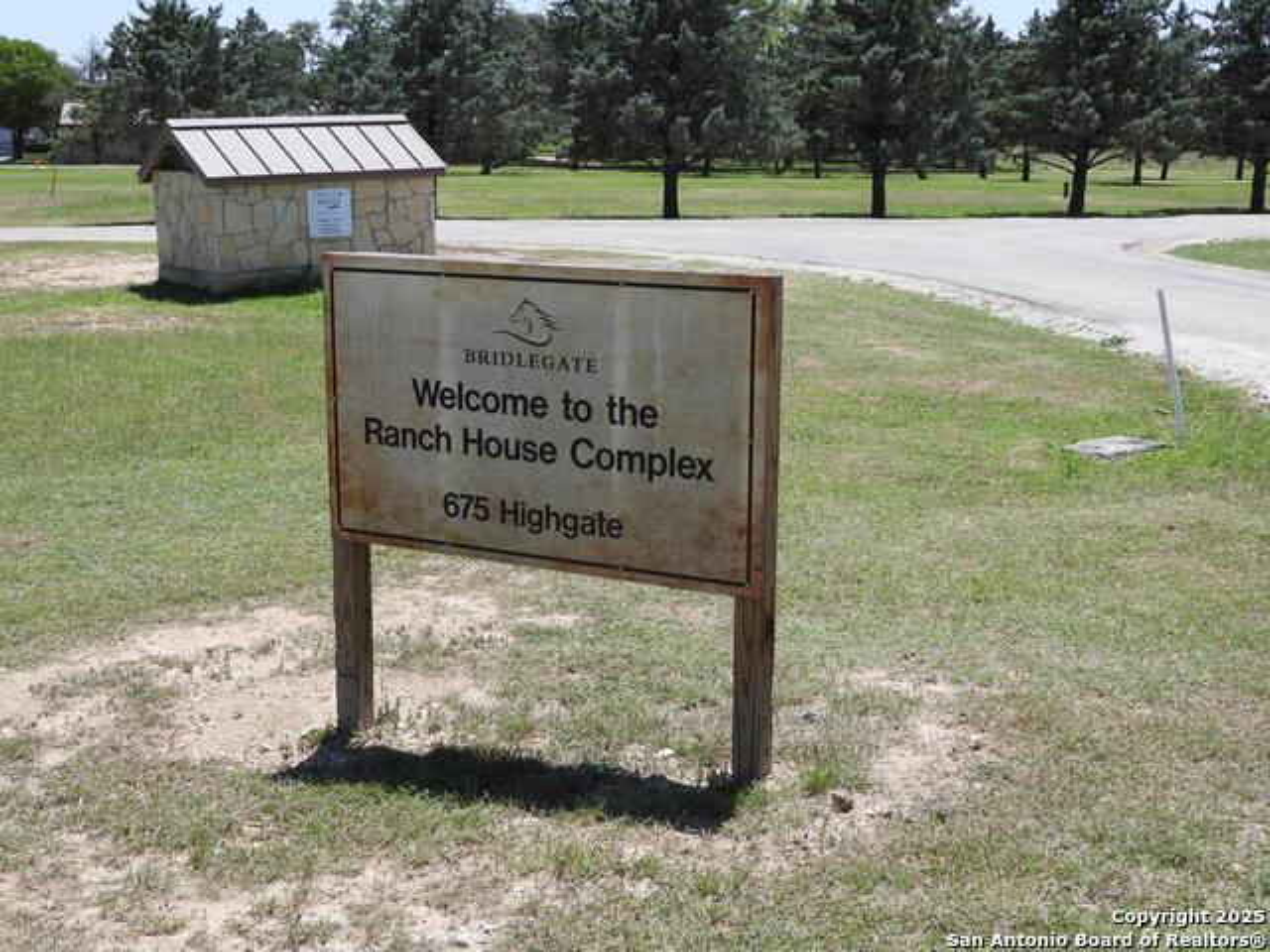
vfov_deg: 30.9
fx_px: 1724
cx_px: 635
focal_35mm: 47
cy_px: 476
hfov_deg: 40.4
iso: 100
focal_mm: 8.5
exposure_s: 1/1000
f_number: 3.2
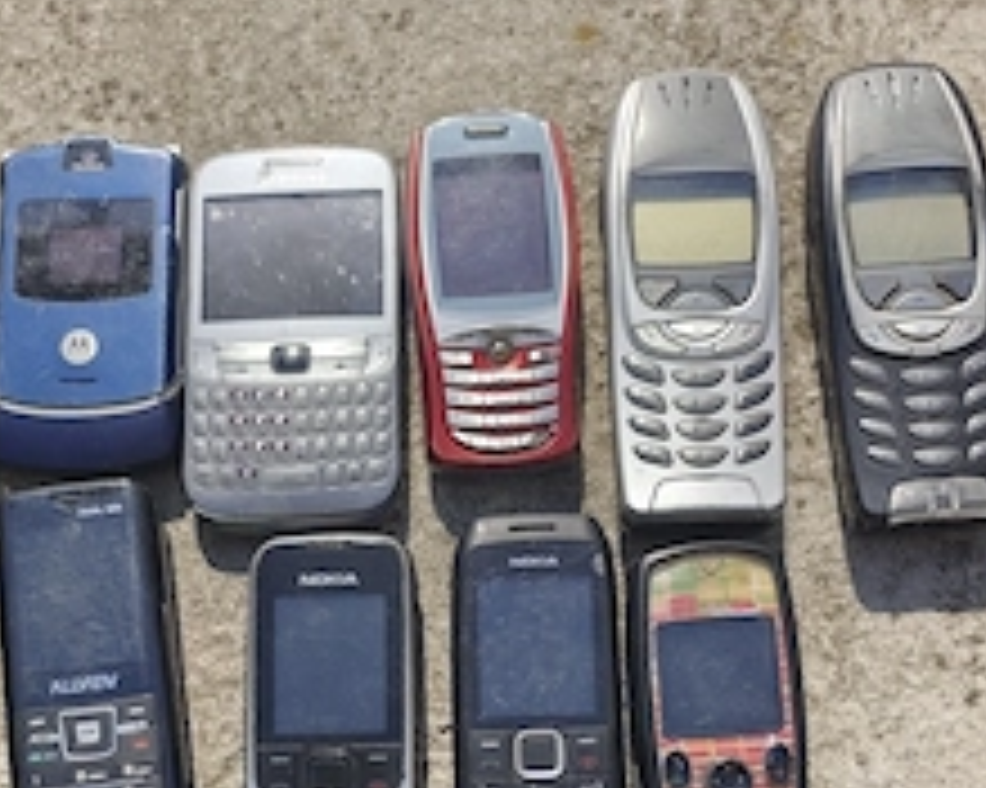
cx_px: 428
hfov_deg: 44.7
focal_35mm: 41
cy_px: 838
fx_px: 1196
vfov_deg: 32.6
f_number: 1.65
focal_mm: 6.19
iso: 50
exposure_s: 1/480
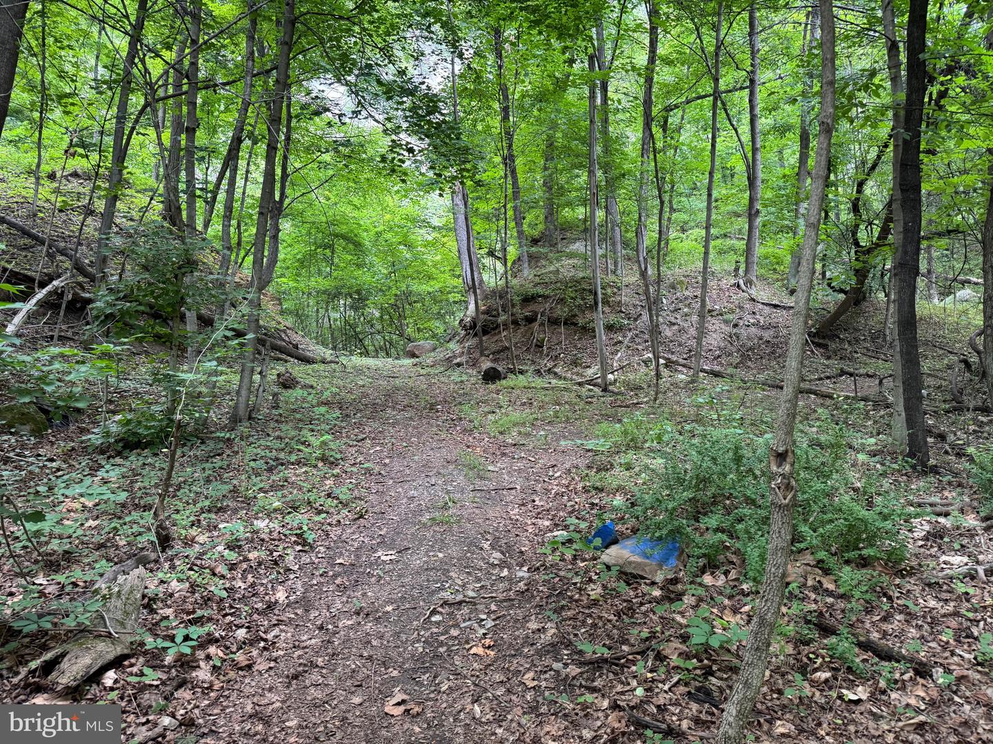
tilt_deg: +1.7
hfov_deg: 71.6
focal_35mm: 24
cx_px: 496
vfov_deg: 56.8
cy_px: 372
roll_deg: +2.1
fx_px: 688
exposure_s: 1/116
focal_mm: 6.76
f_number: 1.78
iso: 200
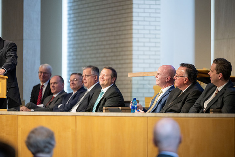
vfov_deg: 6.7
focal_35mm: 204
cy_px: 78
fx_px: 1334
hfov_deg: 10.1
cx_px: 115
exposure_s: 1/400
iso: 1600
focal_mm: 200
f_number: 2.8
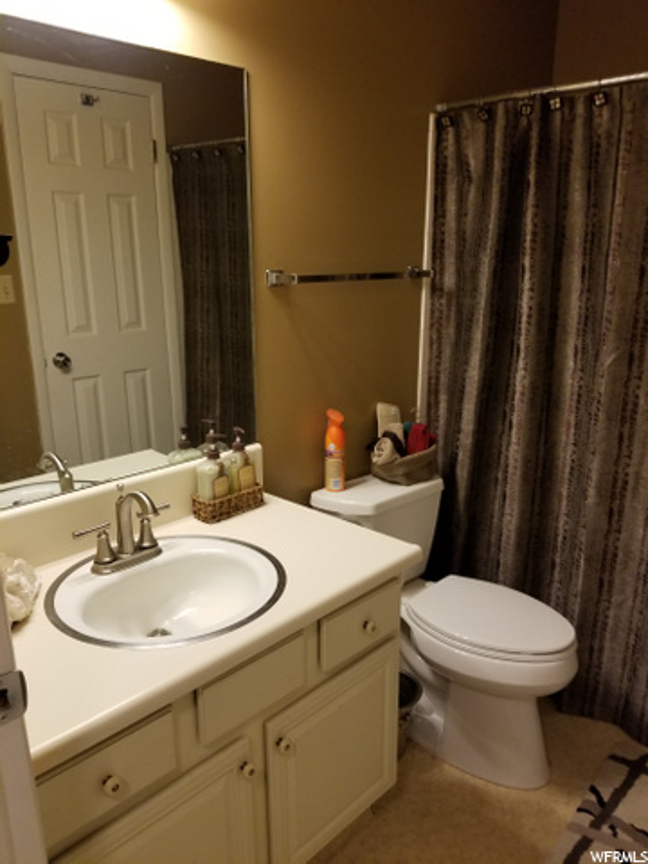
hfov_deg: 53.1
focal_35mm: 26
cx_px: 324
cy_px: 432
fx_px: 649
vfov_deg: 67.3
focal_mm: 4.3
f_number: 1.7
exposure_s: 1/40
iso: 160
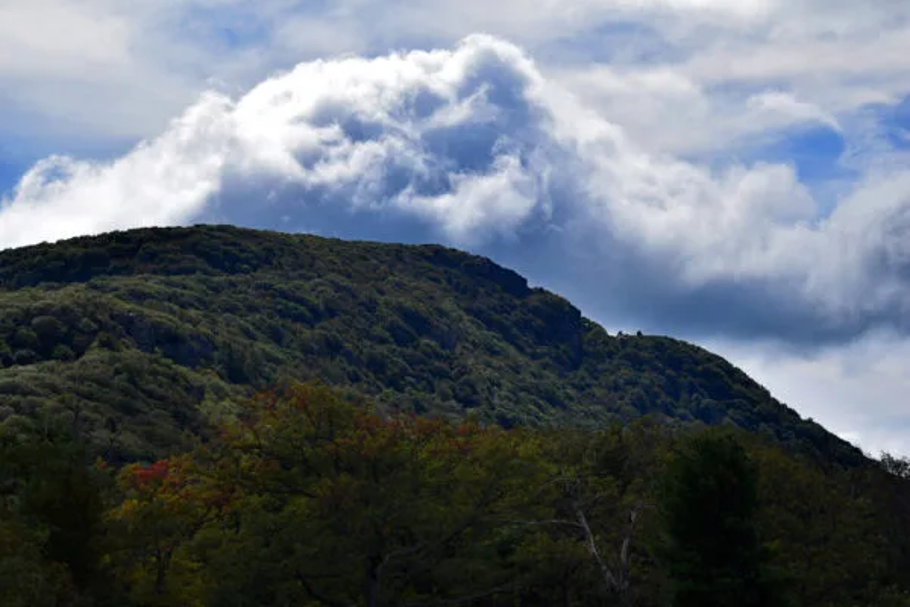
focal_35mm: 112
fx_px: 2844
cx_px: 455
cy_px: 304
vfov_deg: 12.2
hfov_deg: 18.2
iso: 200
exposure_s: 1/800
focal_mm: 75
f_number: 7.1
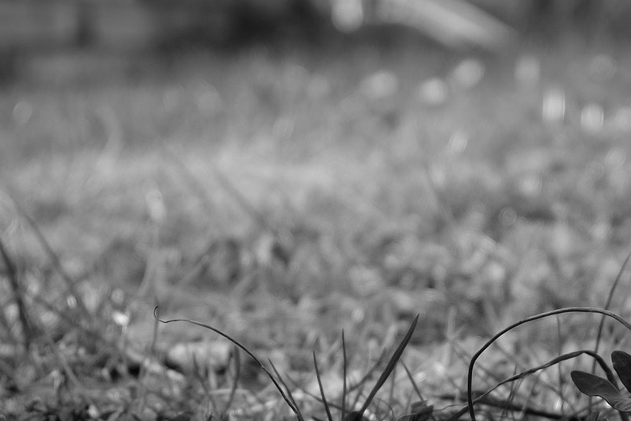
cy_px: 366
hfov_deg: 15.0
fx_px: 2384
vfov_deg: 10.0
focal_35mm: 136
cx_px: 504
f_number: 5.6
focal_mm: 50
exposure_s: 1/210
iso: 200
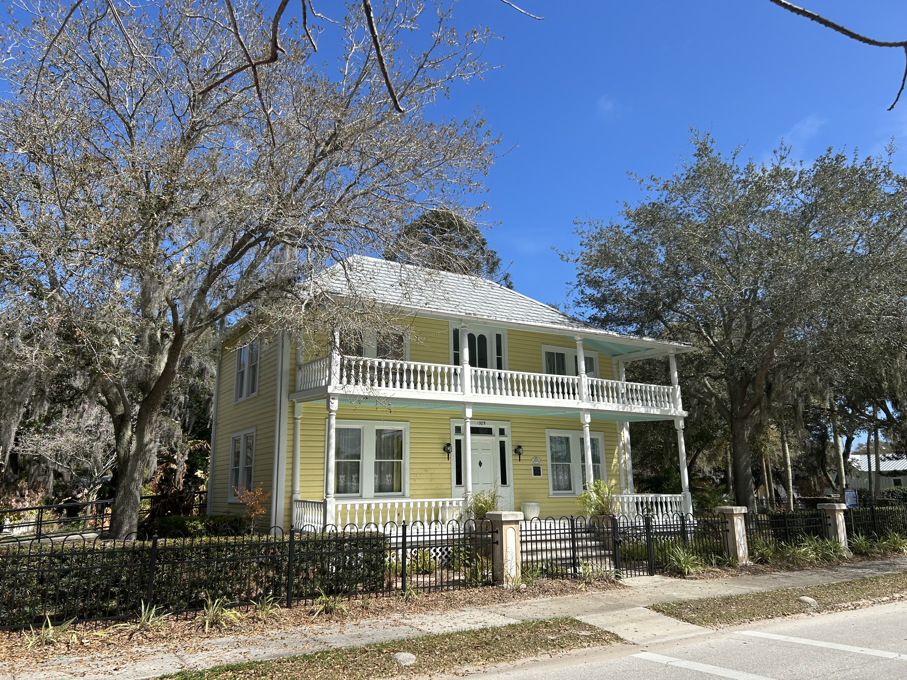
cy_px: 340
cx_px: 454
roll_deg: +0.6
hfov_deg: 67.3
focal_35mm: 26
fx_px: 681
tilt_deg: +13.4
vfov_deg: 53.1
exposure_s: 1/4274
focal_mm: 5.7
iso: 50
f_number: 1.5
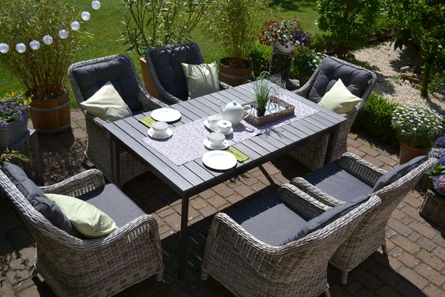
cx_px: 222
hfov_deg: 53.1
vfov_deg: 36.9
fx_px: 445
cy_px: 148
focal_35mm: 36
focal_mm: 24
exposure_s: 1/1000
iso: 100
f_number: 4
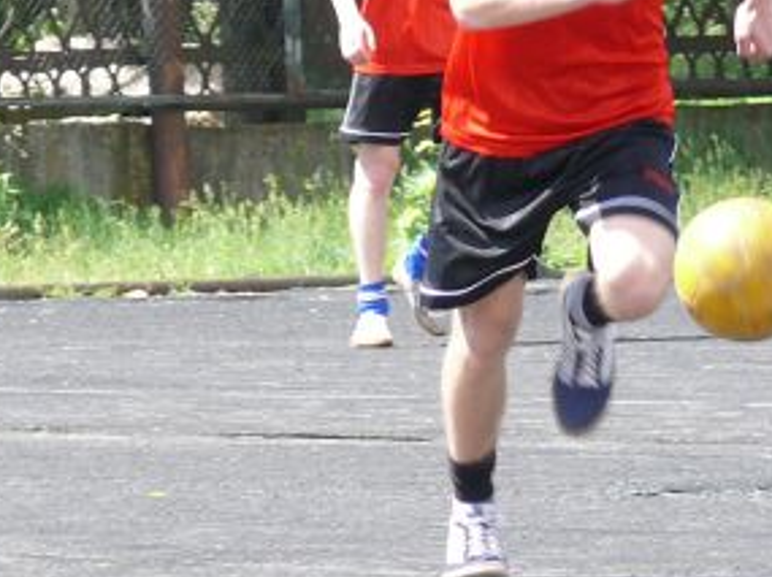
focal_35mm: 614
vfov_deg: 2.4
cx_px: 588
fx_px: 13676
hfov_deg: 3.2
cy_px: 114
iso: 100
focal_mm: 37
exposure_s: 1/250
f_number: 4
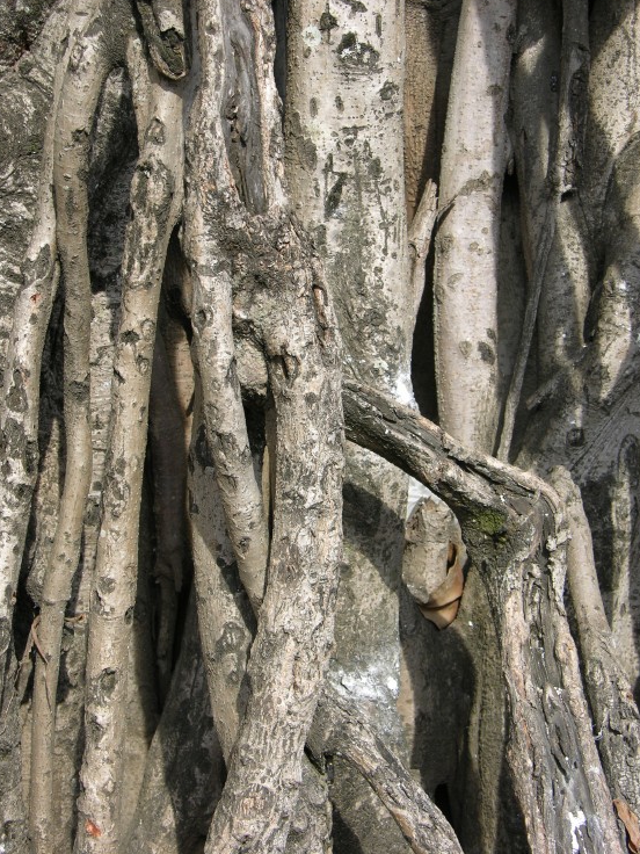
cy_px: 410
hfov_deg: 20.2
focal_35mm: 73
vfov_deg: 26.7
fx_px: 1800
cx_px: 322
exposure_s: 1/122
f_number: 4.2
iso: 50
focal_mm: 17.8
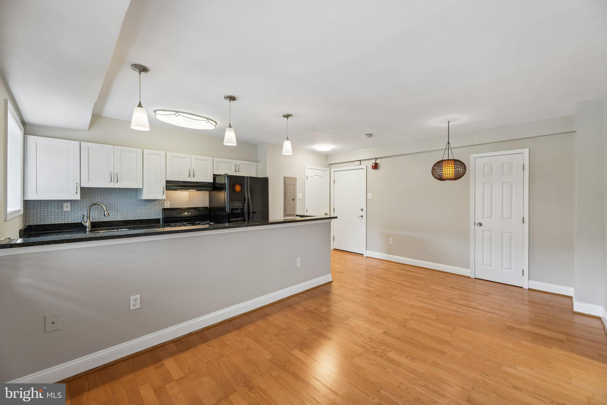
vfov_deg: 81.2
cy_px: 202
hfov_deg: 104.3
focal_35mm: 14
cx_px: 304
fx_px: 236
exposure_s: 1/13
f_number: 8
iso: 400
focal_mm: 14
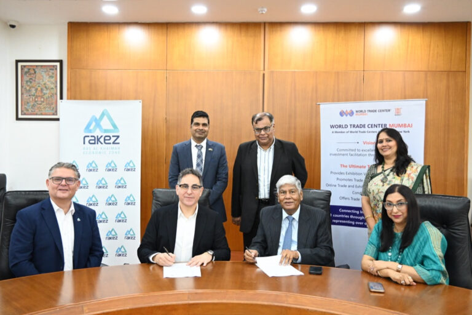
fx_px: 413
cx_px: 236
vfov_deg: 41.7
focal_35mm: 32
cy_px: 158
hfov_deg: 59.5
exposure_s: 1/80
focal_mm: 21
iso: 3200
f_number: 3.5
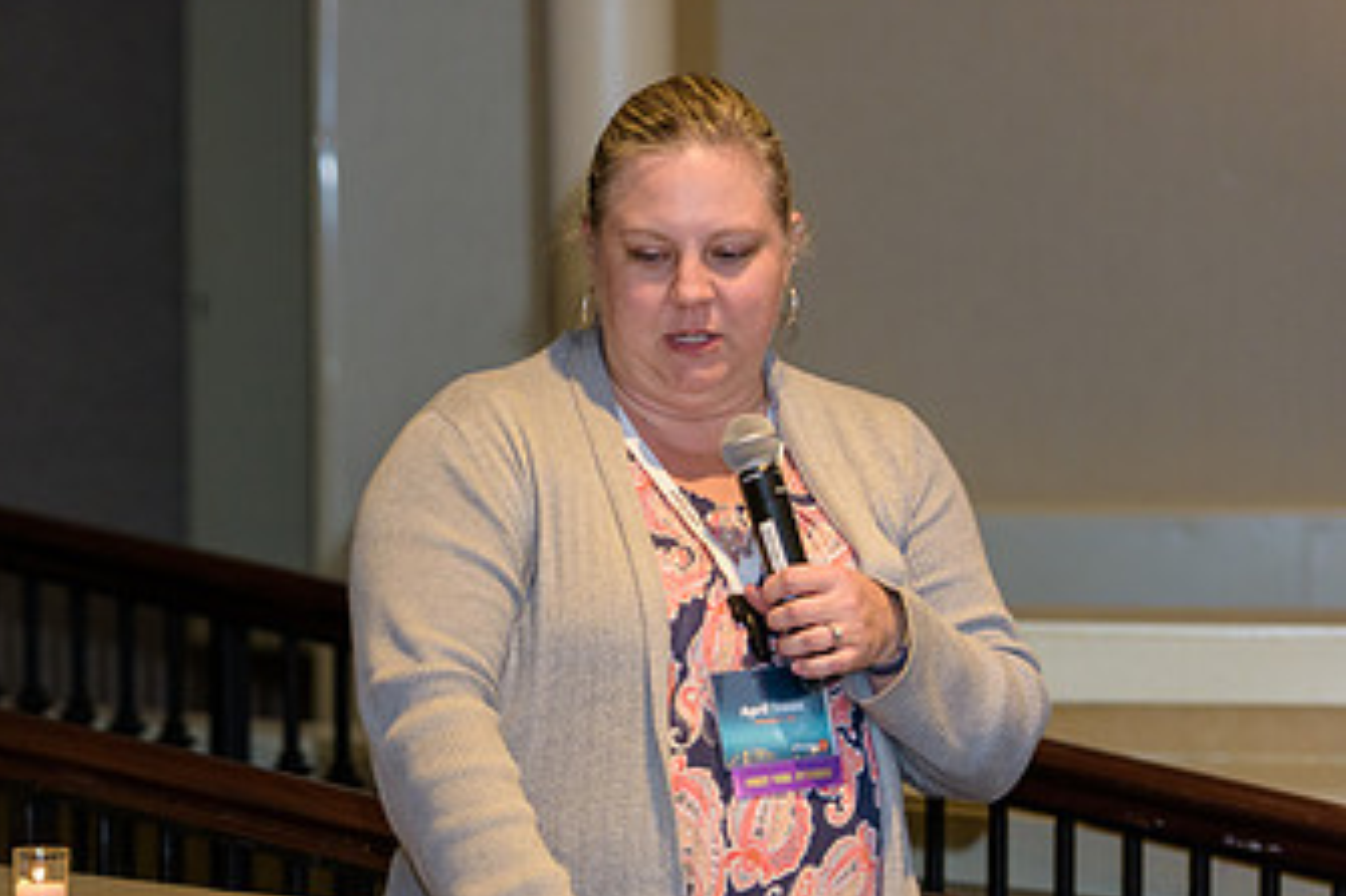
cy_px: 753
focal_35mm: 201
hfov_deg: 10.2
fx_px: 7511
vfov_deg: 6.8
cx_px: 185
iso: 1250
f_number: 3.2
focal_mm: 116
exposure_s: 1/125
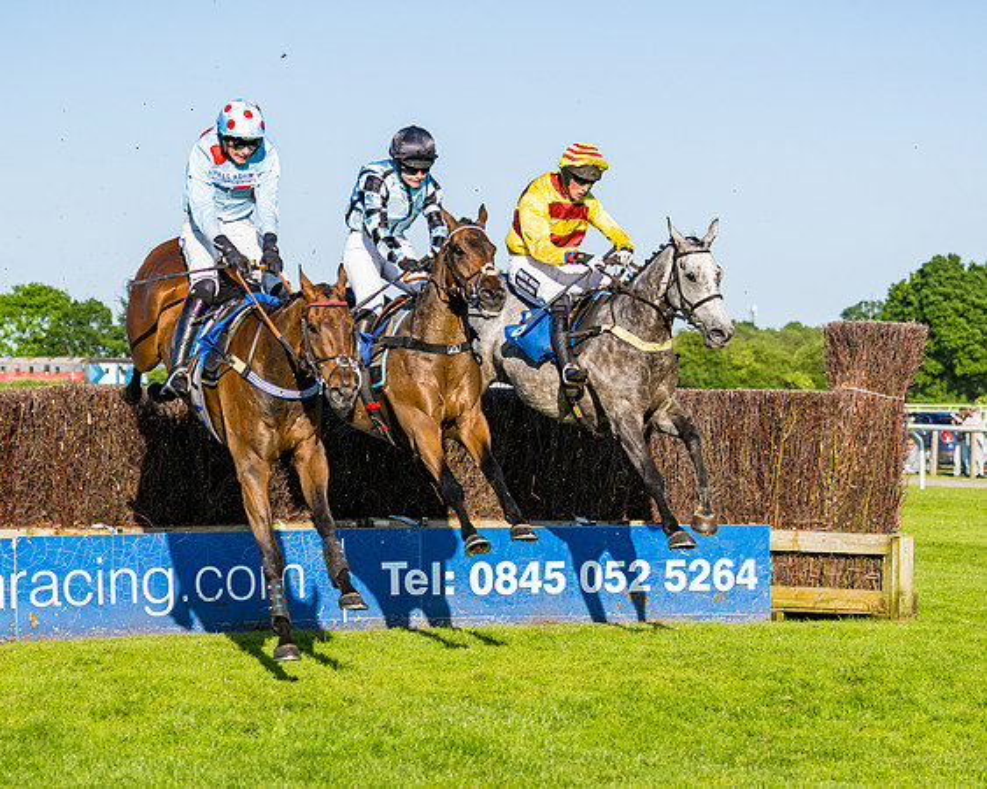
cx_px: 551
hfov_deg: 15.4
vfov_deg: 12.3
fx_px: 3645
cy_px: 578
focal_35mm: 125
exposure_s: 1/2000
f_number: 4
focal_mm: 70
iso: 200
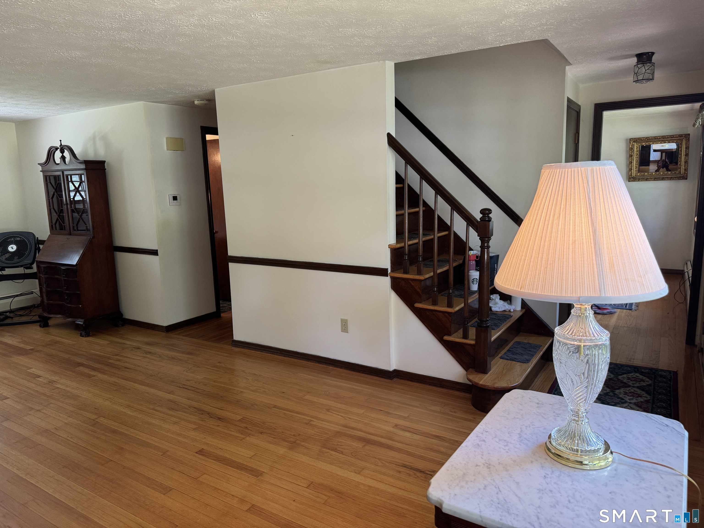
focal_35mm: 24
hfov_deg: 71.6
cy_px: 264
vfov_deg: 56.8
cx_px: 352
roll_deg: +0.7
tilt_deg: -10.2
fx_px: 488
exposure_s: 1/60
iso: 200
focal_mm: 6.76
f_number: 1.78
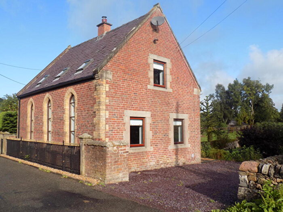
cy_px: 106
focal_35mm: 30
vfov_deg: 46.8
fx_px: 245
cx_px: 142
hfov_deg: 60.0
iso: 80
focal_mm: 5.3
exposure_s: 1/640
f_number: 3.3
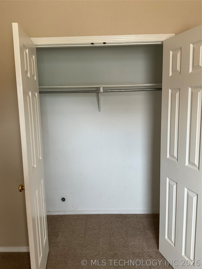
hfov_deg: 48.2
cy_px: 134
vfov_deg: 61.7
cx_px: 101
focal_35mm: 29
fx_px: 226
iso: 80
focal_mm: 3
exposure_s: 1/60
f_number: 1.8
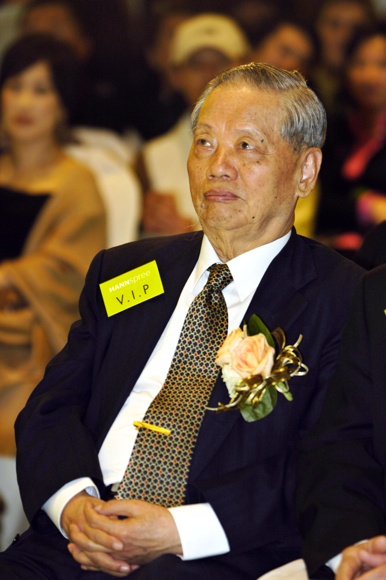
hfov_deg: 6.8
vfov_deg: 10.2
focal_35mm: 202
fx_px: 3263
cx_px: 193
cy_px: 290
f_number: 2.8
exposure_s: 1/160
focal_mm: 135
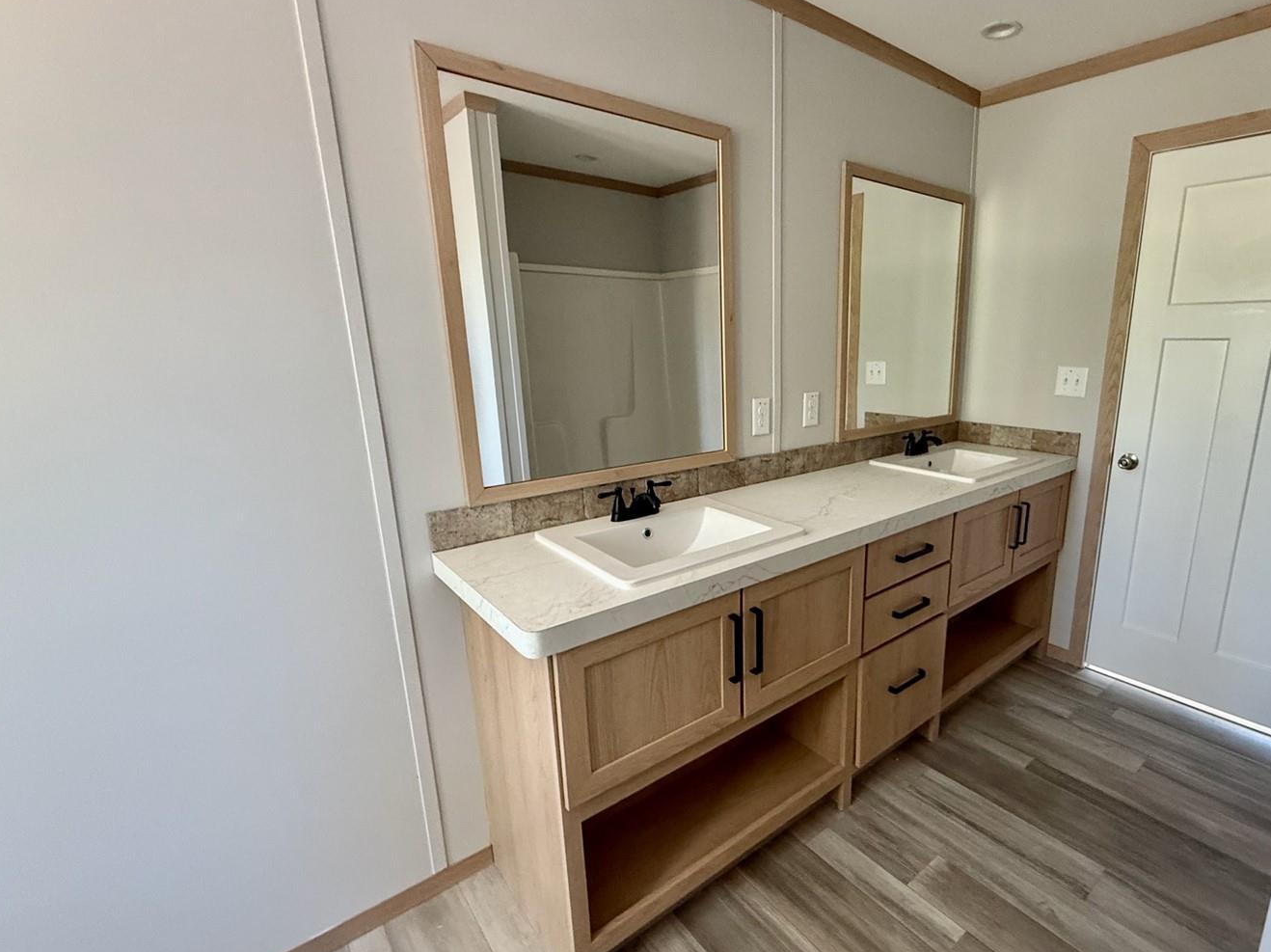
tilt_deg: -14.9
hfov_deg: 89.9
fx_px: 624
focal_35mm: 17
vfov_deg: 74.7
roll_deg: -0.9
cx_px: 761
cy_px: 490
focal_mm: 2.22
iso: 500
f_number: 2.2
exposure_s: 1/60
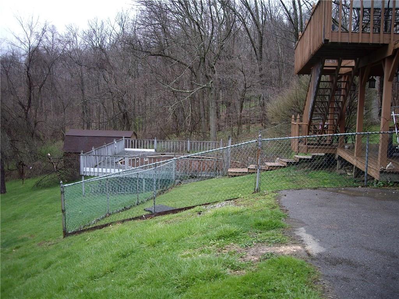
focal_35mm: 38
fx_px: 438
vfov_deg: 37.7
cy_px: 150
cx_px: 200
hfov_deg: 49.0
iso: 64
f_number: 2.7
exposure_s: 1/320
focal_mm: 6.2
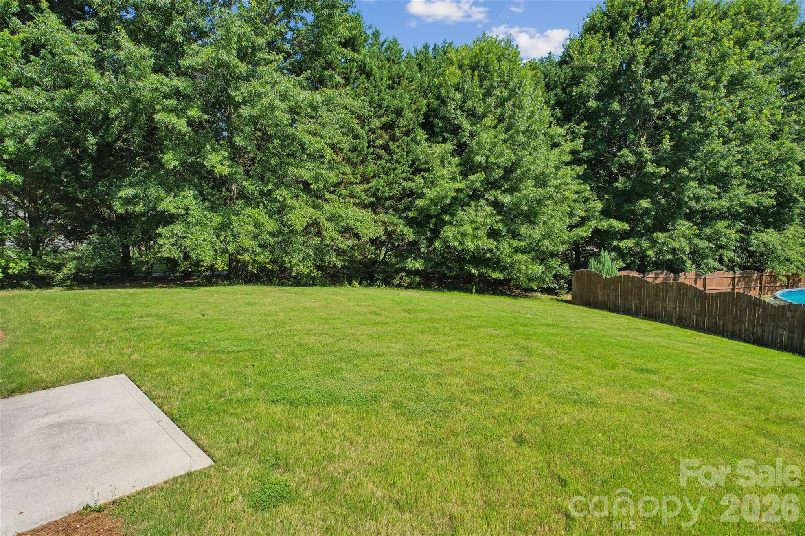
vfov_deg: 57.2
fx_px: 492
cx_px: 402
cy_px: 268
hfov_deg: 78.6
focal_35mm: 22
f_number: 2.8
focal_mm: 8.4
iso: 100
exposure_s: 1/180
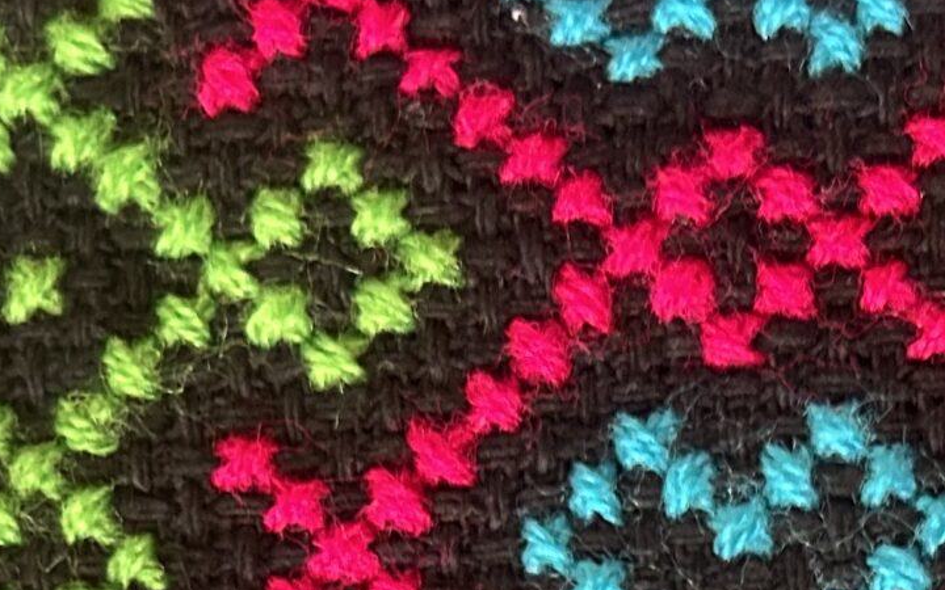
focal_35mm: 98
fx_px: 2524
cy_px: 932
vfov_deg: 12.6
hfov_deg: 20.8
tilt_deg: -88.1
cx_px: 819
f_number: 1.5
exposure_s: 1/60
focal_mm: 5.7
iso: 250
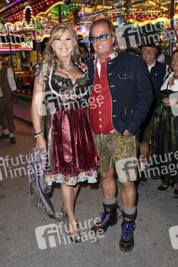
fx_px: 201
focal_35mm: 27
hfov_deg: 47.9
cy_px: 134
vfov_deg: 67.4
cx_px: 89
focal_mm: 18
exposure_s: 1/160
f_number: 9
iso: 3200
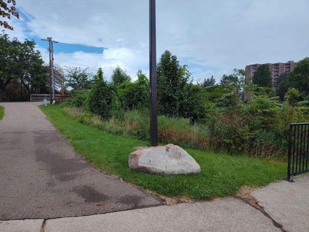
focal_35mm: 23
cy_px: 116
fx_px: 205
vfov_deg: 58.9
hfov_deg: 73.9
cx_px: 154
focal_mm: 5.56
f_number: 1.8
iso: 100
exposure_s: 1/2087
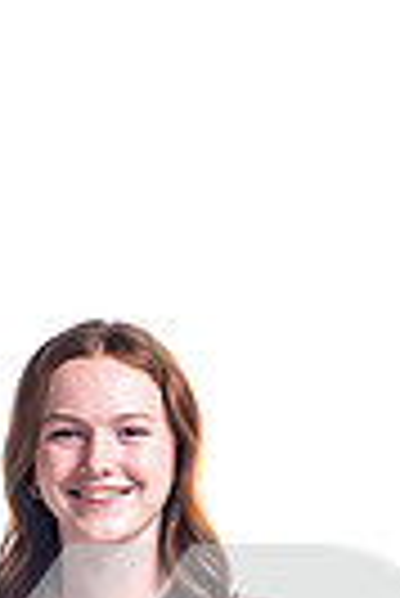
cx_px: 99
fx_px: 5967
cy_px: 1003
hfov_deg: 3.8
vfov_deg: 5.7
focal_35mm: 359
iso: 400
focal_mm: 106
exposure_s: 1/250
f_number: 6.3
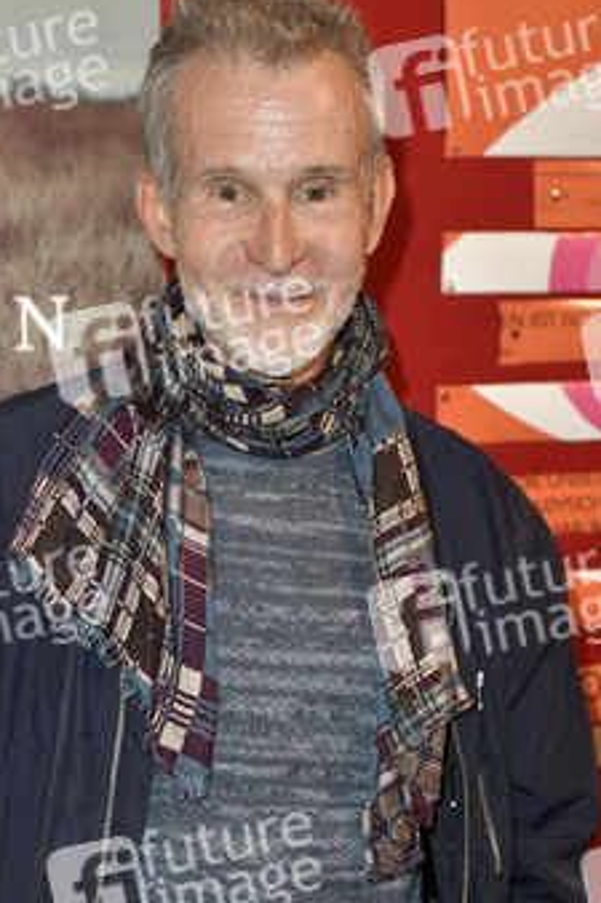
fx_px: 1780
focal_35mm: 71
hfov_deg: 19.2
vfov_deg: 28.5
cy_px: 476
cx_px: 262
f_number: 5.6
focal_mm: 60
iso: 2000
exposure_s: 1/250
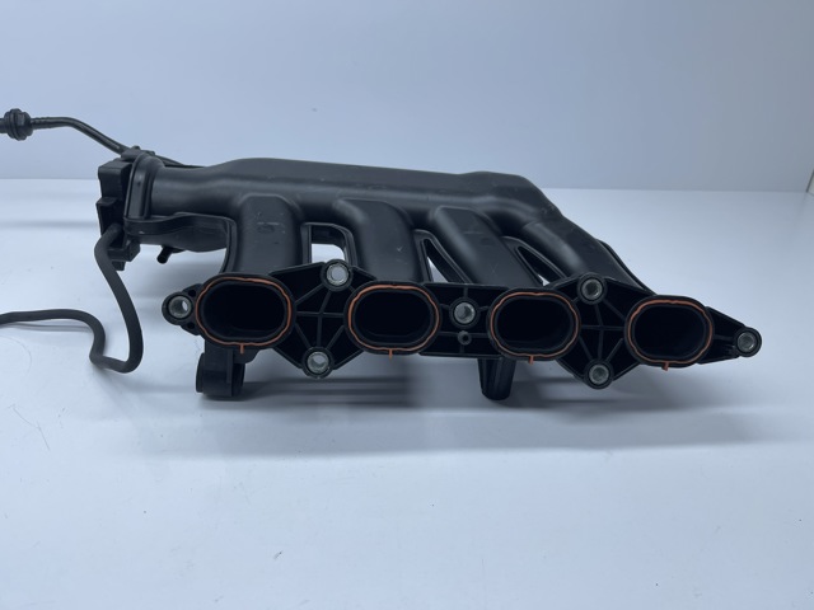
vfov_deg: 54.9
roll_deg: -3.3
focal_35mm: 25
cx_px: 407
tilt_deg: -33.0
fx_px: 588
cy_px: 305
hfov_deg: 69.4
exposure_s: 1/994
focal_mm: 5.1
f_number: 1.6
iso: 32
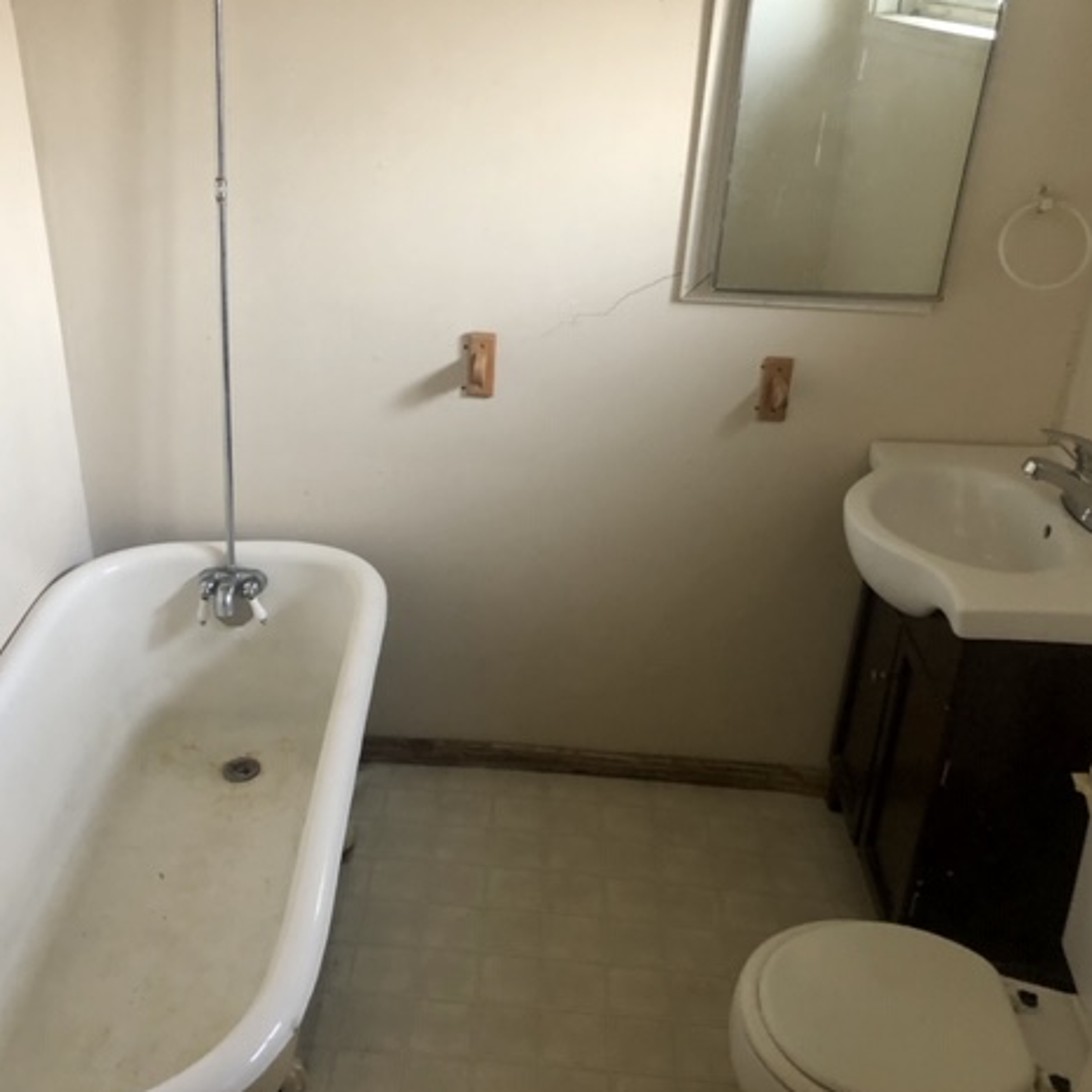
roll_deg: +0.2
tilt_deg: -29.3
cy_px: 546
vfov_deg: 48.5
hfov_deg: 48.4
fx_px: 1213
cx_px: 485
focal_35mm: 34
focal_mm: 3.99
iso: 100
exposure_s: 1/13
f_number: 1.8
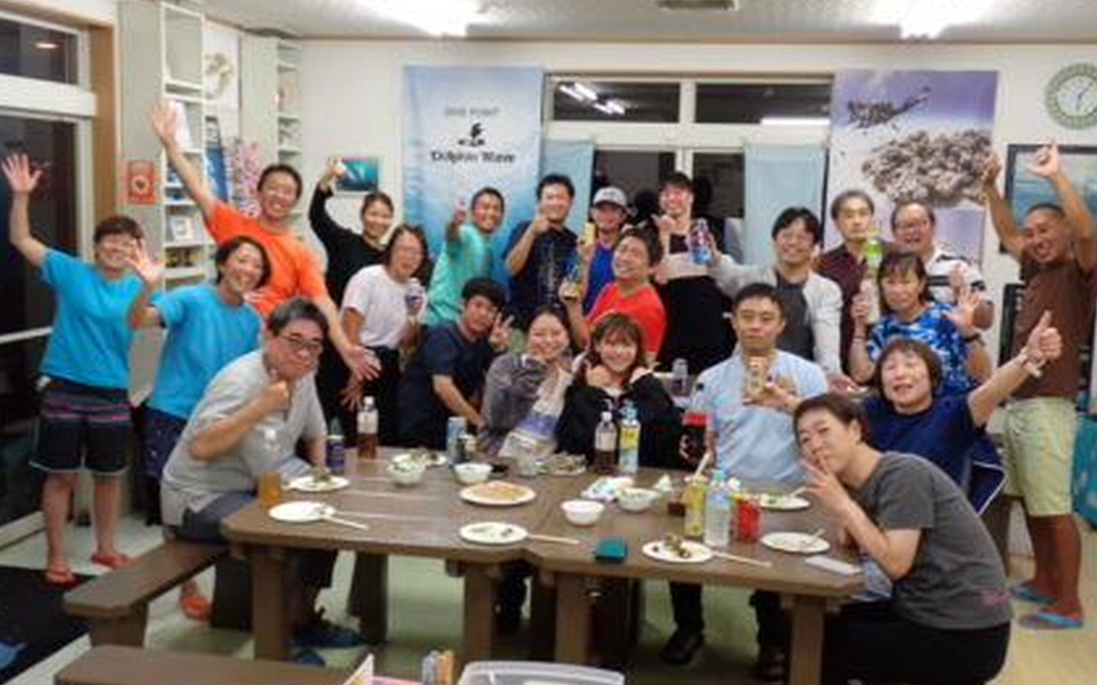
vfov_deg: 32.7
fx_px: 1166
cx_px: 547
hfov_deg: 50.4
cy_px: 346
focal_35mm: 39
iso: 200
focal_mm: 6.37
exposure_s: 1/50
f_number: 2.5
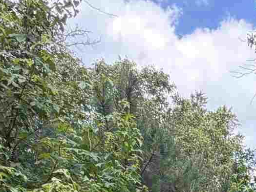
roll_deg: -0.8
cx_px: 418
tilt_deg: +0.1
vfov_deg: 14.6
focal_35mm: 82
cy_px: 394
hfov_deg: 19.6
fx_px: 606
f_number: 2.2
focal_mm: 2.22
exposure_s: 1/323
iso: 50
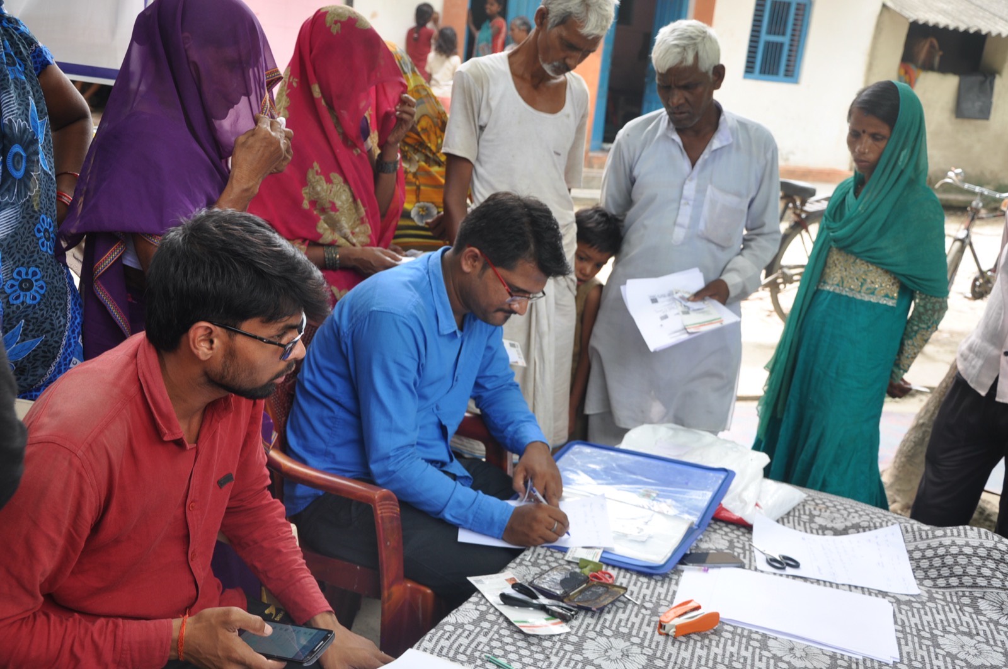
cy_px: 334
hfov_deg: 49.6
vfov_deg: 34.1
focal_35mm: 39
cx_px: 504
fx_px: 1090
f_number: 5.6
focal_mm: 26
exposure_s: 1/80
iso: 200
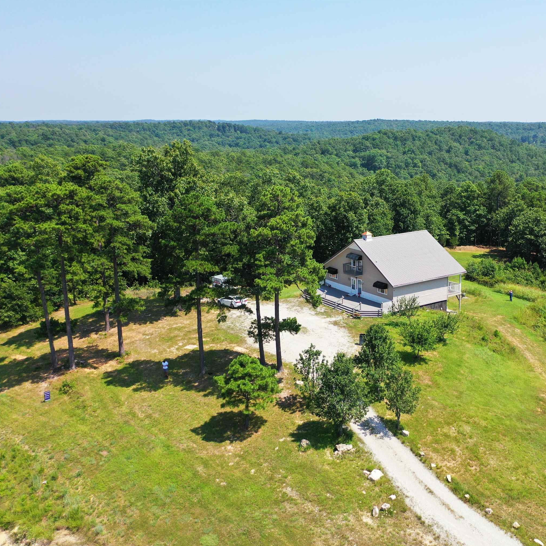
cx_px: 367
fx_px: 642
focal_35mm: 36
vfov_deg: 46.0
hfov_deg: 45.3
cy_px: 274
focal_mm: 10.26
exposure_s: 1/1250
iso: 100
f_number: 2.8
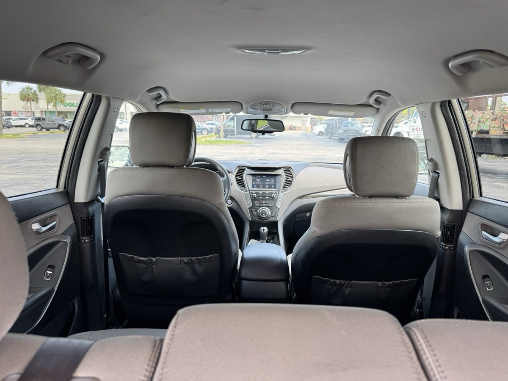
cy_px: 190
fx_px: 352
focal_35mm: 24
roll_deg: -1.6
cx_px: 254
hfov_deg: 71.6
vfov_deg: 56.8
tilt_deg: -11.8
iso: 100
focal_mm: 6.76
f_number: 1.78
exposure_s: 1/121
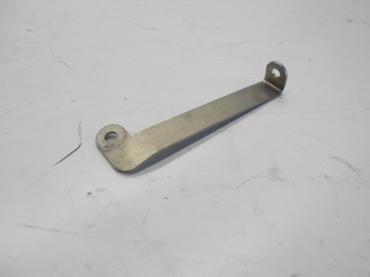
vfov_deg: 53.1
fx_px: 278
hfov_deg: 67.3
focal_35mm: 26
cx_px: 185
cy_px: 138
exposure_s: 1/80
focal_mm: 4.6
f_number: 3.2
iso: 80
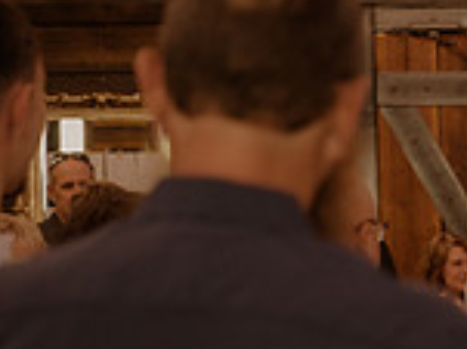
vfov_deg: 6.3
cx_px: 869
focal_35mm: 234
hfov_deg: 8.1
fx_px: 3154
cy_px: 548
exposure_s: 1/320
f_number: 2.8
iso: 1000
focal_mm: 61
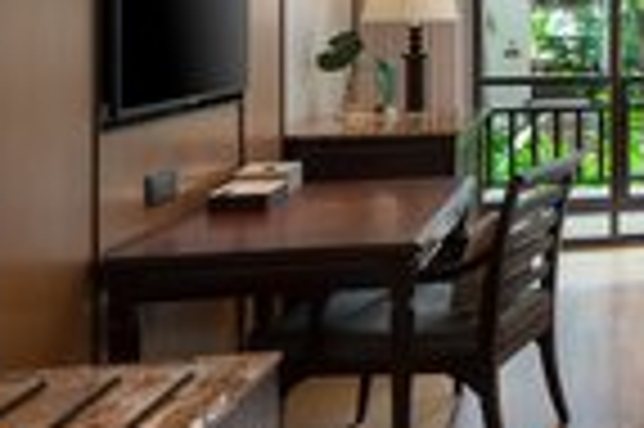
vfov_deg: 21.1
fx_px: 1144
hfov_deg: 23.7
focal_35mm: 64
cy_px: 133
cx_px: 1009
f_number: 8
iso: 320
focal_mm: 19
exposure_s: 1/10
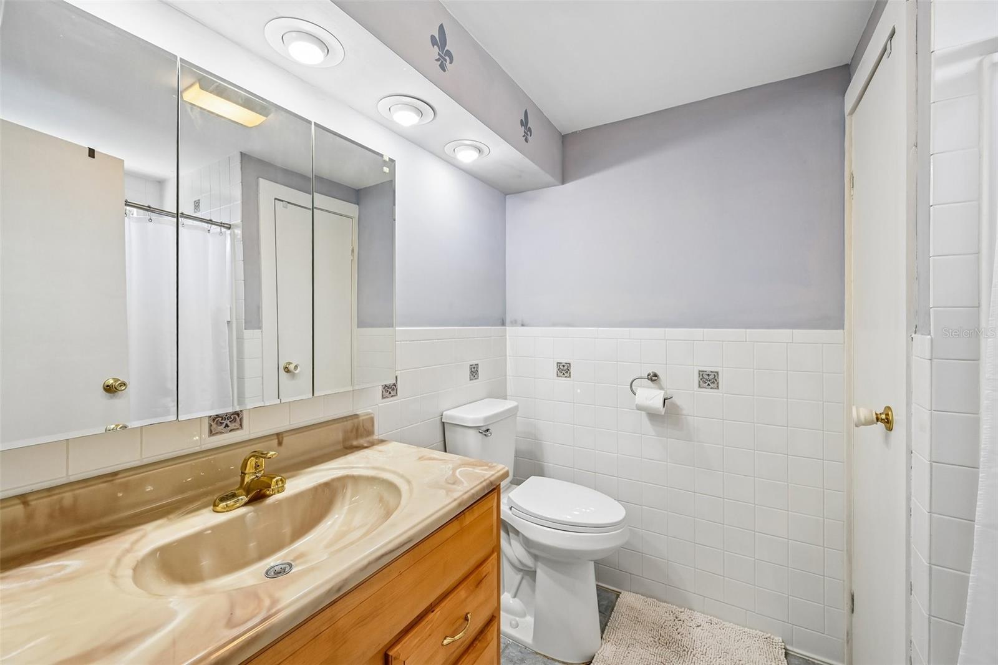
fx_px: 388
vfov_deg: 81.2
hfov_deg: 104.3
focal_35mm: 14
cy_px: 332
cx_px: 499
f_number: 8
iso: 400
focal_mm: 14
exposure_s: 1/40
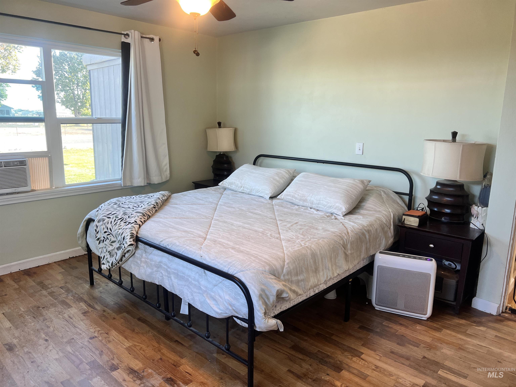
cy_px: 194
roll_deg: -1.1
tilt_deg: -11.8
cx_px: 258
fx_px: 388
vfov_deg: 53.1
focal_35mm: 26
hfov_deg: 67.3
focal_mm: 5.7
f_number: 1.5
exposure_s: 1/60
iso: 80
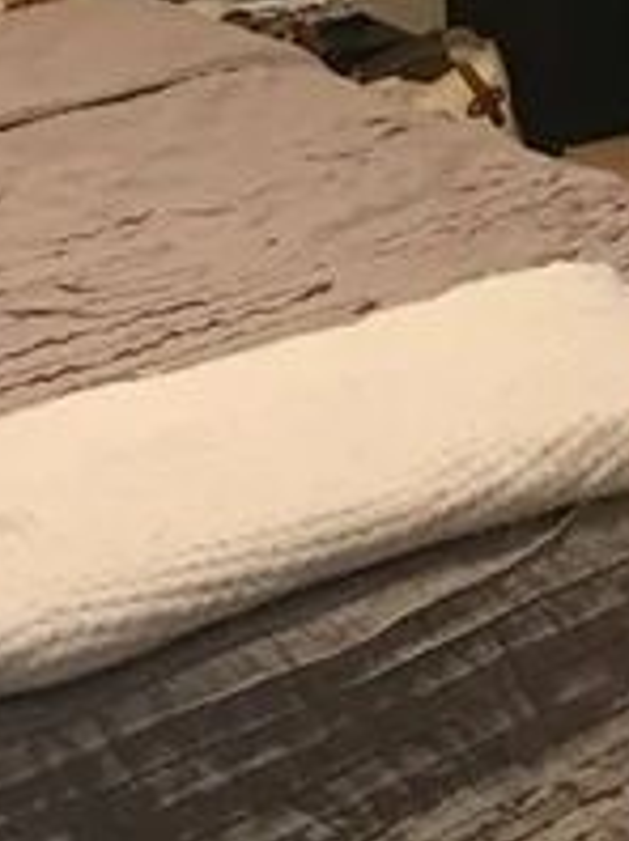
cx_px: 340
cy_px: -62
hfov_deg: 11.8
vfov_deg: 15.4
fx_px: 3035
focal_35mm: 125
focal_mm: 4.15
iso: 200
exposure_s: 1/24
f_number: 2.2
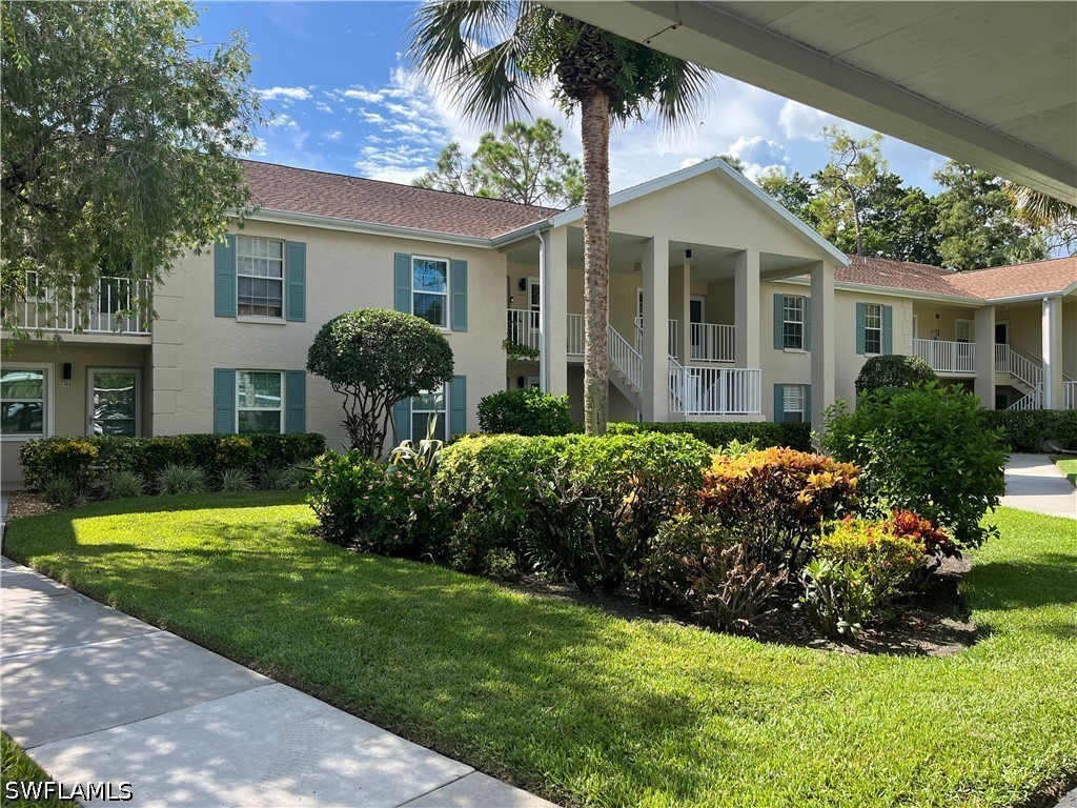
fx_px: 809
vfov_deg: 53.1
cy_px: 404
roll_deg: +0.3
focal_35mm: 26
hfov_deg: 67.3
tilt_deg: +0.7
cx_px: 538
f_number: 1.6
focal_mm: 5.1
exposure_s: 1/1175
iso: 50
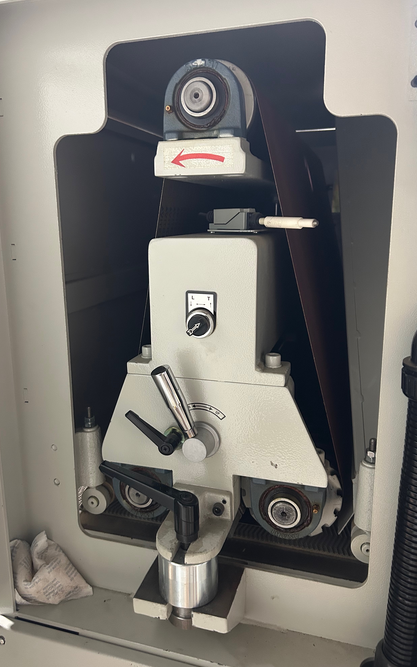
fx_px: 509
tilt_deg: -9.6
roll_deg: +0.0
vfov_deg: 66.5
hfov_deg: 44.5
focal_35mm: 28
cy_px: 331
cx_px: 193
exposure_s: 1/40
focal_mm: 5.7
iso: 400
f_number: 1.5
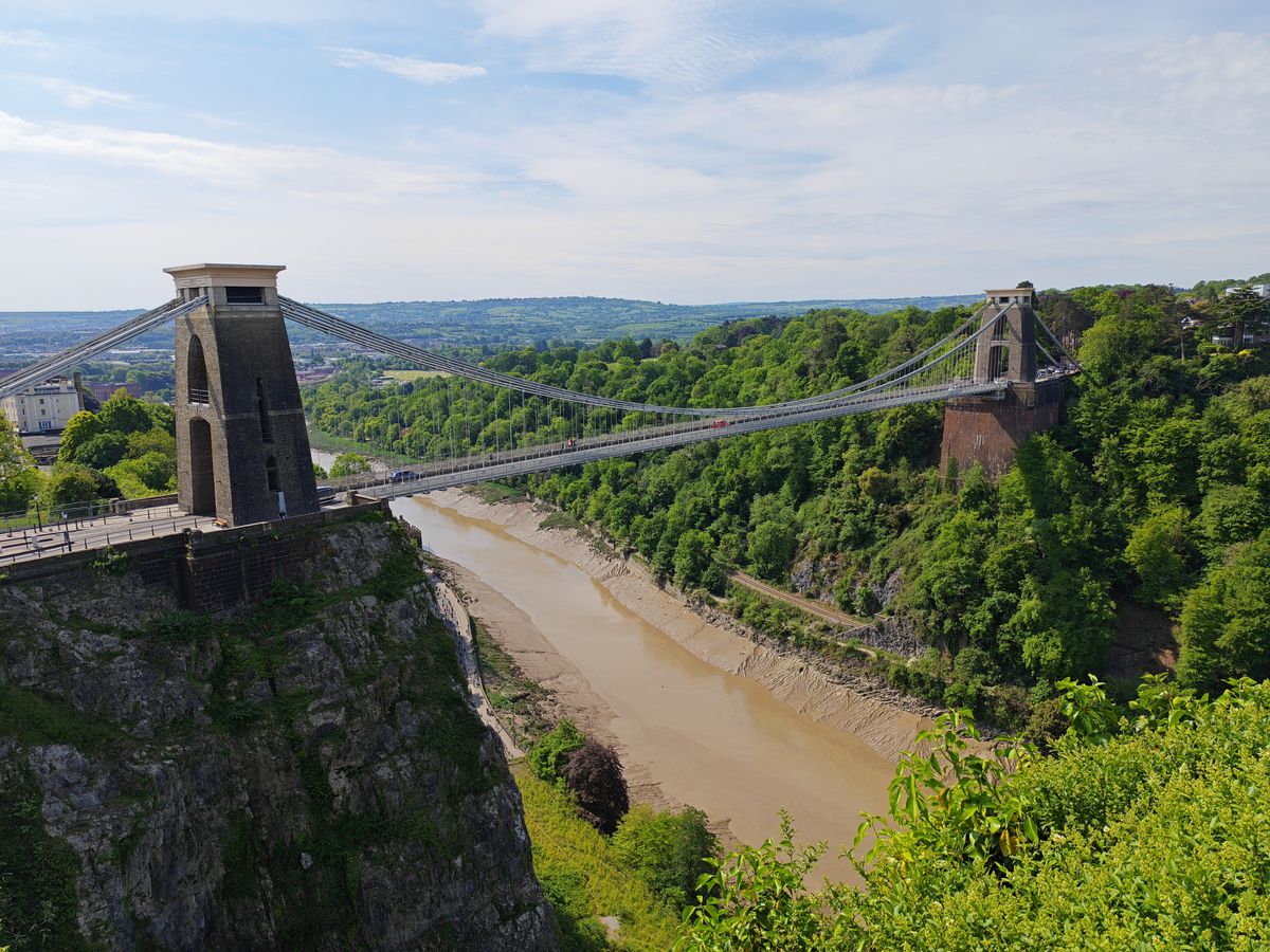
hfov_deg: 71.6
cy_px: 476
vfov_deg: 56.8
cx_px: 635
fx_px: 881
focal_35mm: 24
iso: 50
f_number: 1.9
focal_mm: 6.12
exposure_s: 1/1000
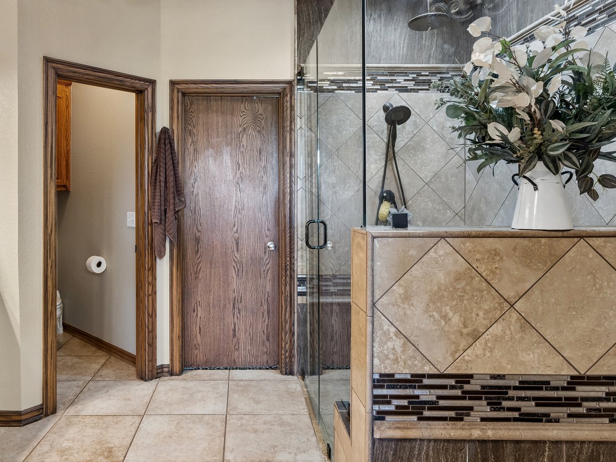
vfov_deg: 54.7
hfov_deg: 68.5
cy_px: 199
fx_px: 445
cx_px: 239
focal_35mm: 25
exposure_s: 1/5
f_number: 8
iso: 200
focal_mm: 16
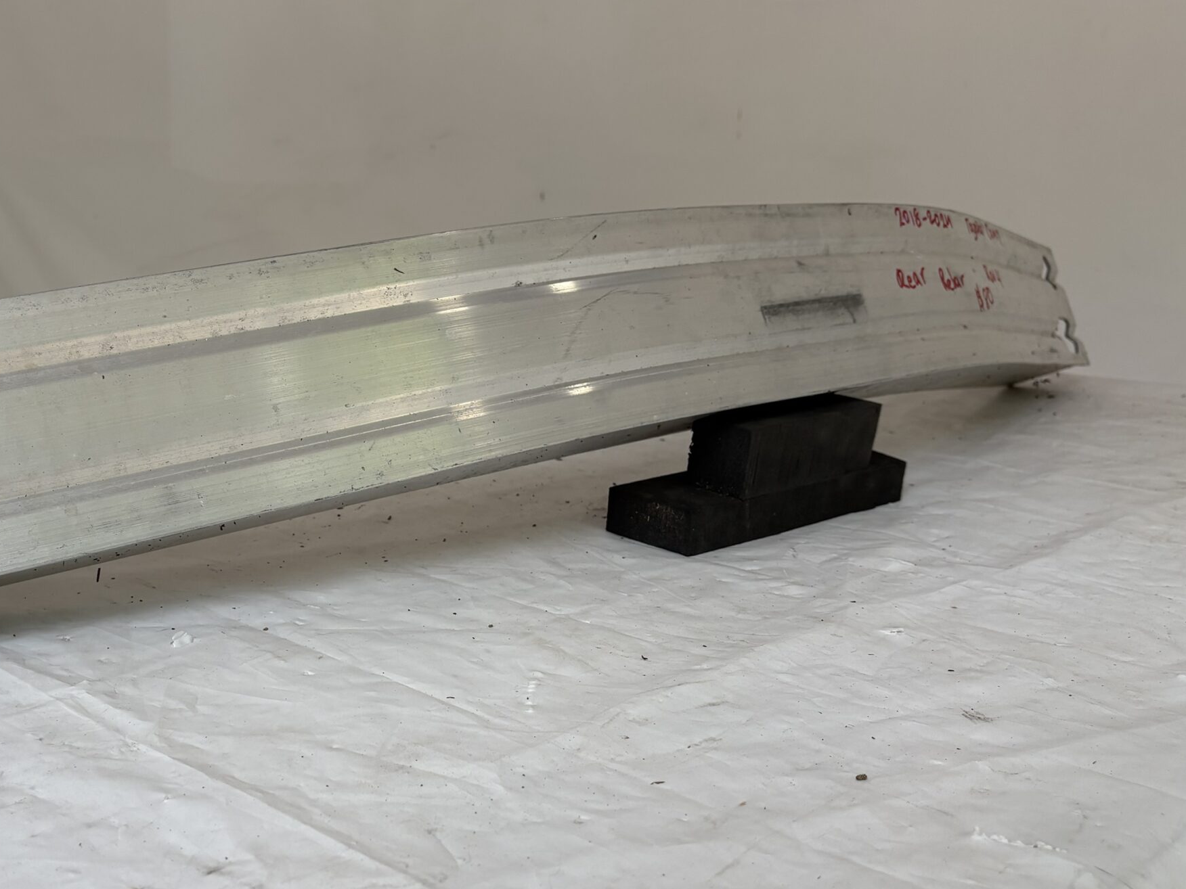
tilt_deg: -16.0
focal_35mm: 38
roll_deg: +0.3
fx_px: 1302
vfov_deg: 37.6
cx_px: 380
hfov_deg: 48.0
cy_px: 536
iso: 50
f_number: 1.6
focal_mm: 5.96
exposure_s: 1/379
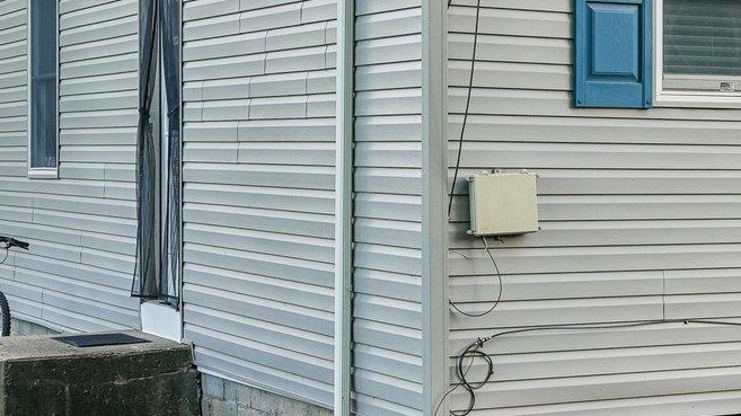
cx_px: 886
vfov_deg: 12.3
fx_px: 1925
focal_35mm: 98
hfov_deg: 20.4
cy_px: 180
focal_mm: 30
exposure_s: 1/30
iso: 250
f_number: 9
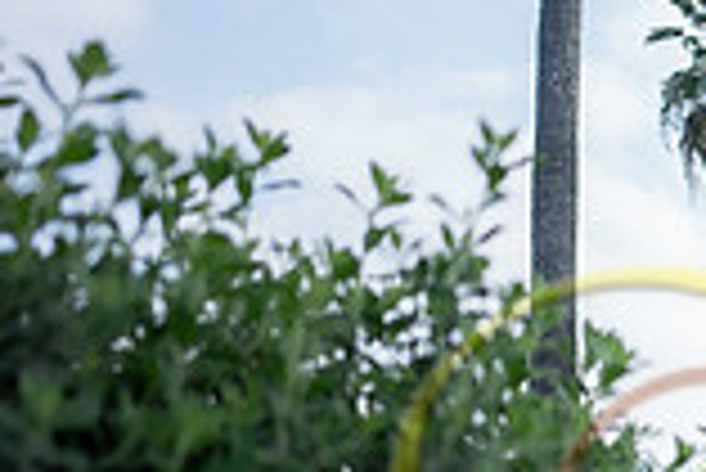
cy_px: 524
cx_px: 1255
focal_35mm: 74
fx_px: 1453
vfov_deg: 17.8
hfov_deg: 20.1
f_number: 2.8
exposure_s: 1/640
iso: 125
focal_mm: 20
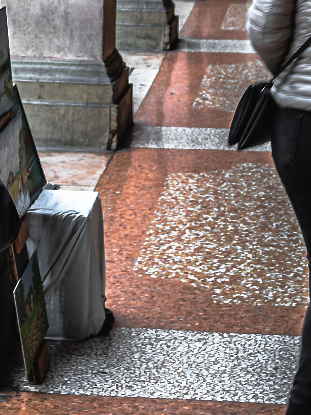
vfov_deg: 14.0
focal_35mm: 139
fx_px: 1665
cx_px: 21
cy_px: 33
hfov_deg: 10.6
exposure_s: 1/25
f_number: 4
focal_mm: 25
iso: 80
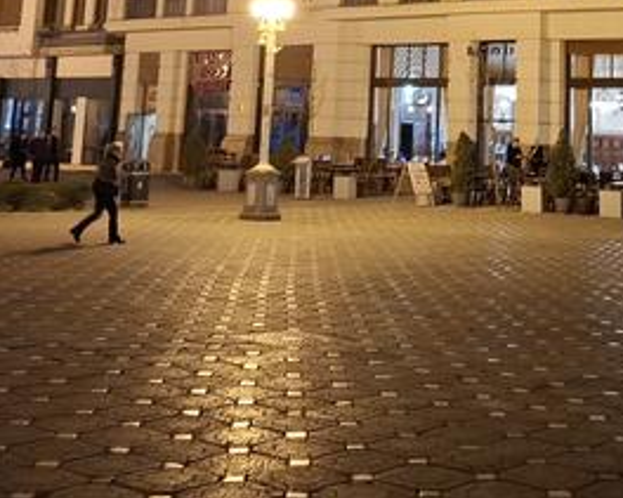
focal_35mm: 68
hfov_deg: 27.6
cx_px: 451
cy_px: -111
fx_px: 1253
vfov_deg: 20.9
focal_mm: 5.54
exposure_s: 1/25
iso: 400
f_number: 1.8
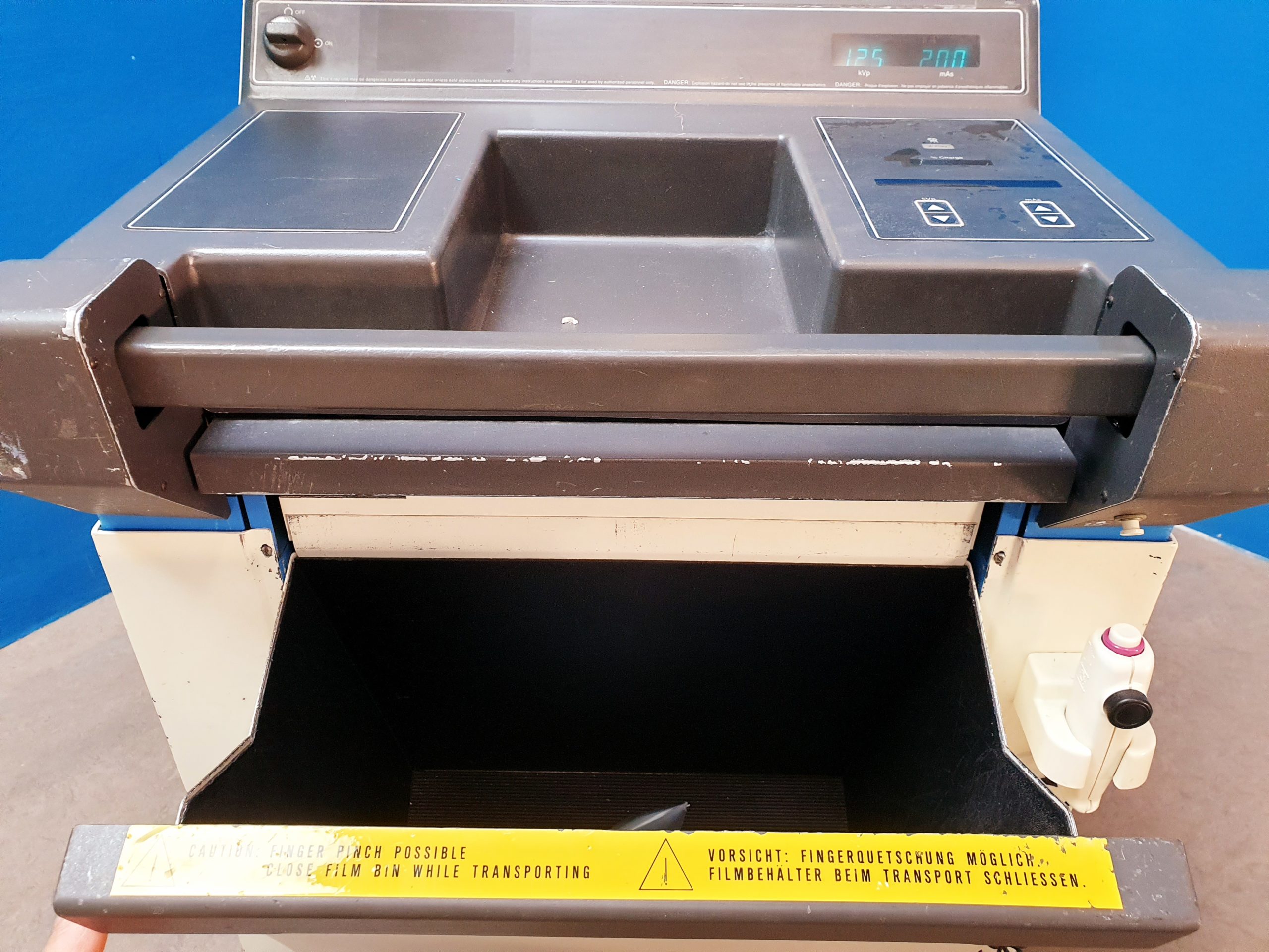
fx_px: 953
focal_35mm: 26
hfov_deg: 67.3
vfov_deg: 53.1
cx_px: 634
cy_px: 476
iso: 320
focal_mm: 4.3
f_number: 2.4
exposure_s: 1/50
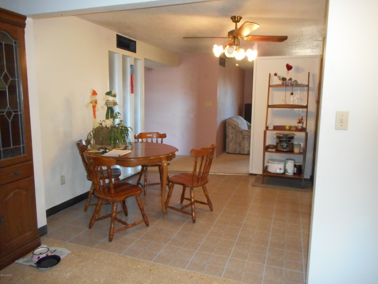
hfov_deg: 69.4
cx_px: 189
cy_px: 142
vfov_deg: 54.9
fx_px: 273
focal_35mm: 25
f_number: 3.7
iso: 560
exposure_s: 1/25
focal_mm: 4.5
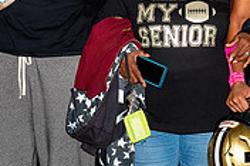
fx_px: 1374
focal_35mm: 198
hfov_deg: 10.2
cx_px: 309
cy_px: 46
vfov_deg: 6.9
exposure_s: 1/200
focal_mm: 29
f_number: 5
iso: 320
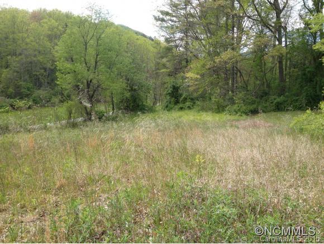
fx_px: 328
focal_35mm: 35
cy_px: 122
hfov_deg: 52.6
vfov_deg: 40.8
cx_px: 162
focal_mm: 4.28
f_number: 2.4
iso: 50
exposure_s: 1/563
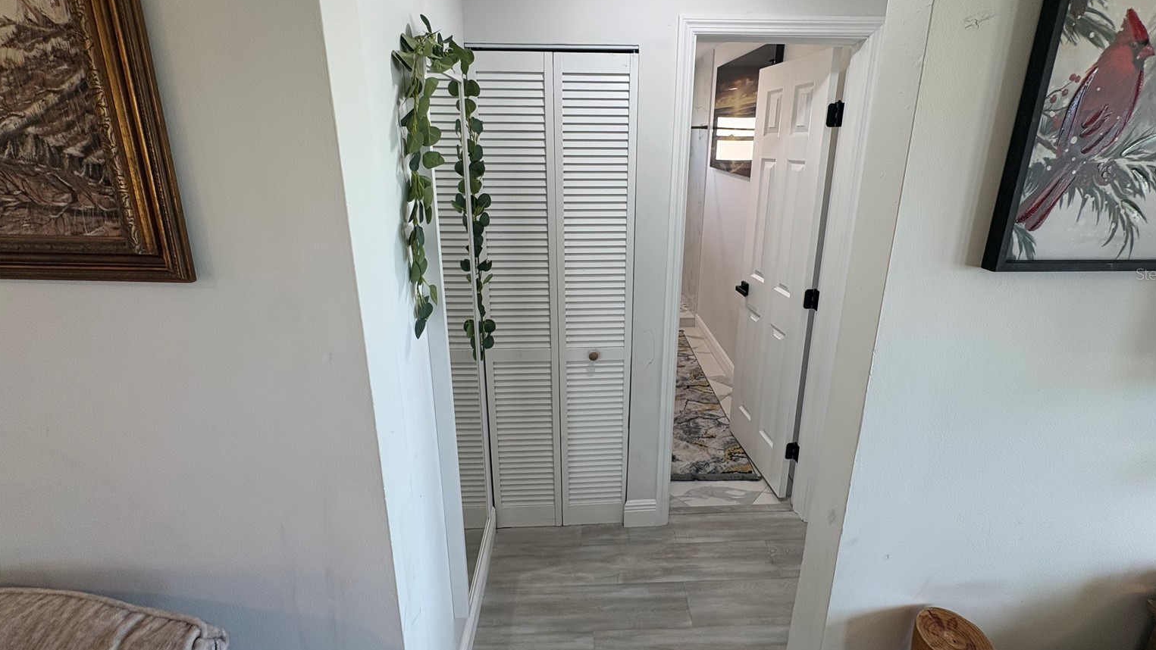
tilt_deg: -15.3
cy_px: 273
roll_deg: -0.2
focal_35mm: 16
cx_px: 601
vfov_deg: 66.7
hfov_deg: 99.3
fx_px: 490
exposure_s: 1/120
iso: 100
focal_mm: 2.22
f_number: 2.2
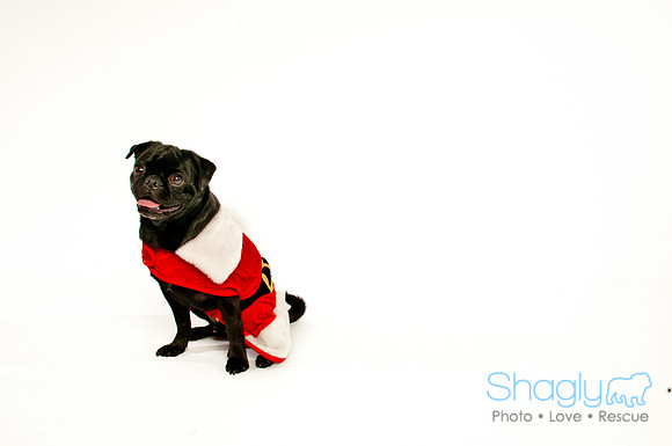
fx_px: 671
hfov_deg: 53.2
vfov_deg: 36.8
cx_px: 336
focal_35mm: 36
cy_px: 223
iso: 200
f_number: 14
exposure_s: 1/250
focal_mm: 24
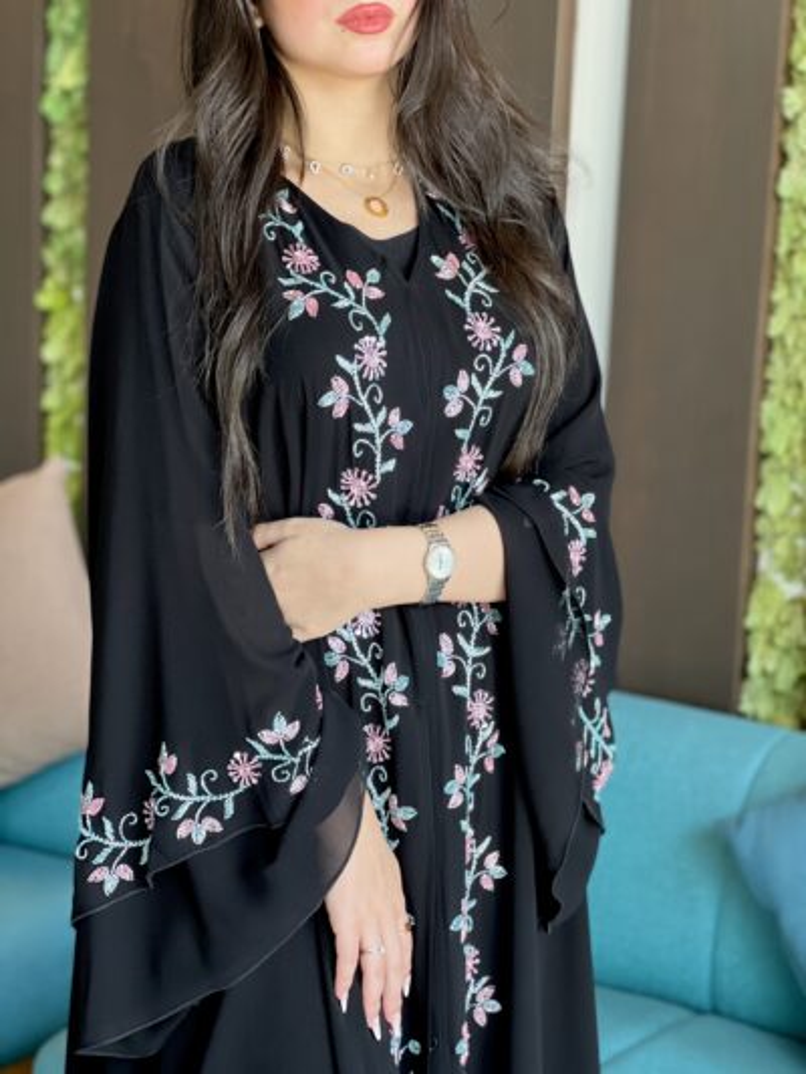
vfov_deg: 25.3
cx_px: 403
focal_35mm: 77
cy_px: 537
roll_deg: -2.6
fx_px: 2390
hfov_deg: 19.1
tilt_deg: -10.2
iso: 200
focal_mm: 9
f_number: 2.8
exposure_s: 1/121
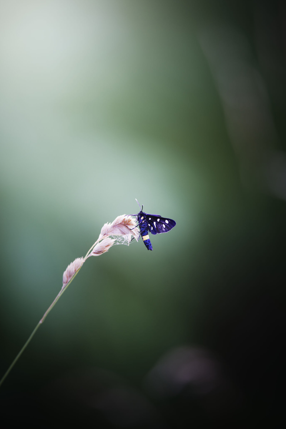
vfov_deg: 4.1
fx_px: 5958
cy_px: 214
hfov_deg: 2.7
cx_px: 143
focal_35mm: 500
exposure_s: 1/13
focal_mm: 500
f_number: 6.3
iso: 200
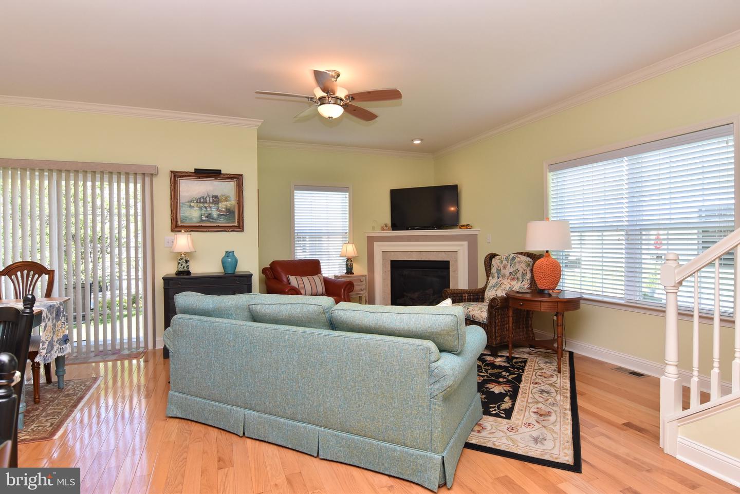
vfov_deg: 67.5
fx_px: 370
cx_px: 370
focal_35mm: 18
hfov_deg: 90.0
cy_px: 247
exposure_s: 1/80
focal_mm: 12
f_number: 8
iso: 800
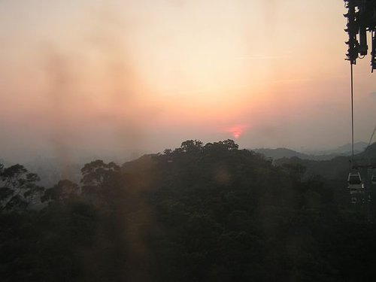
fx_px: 413
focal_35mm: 38
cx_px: 188
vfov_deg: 37.7
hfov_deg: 49.0
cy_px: 141
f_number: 2.8
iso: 50
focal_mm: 6.3
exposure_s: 1/40
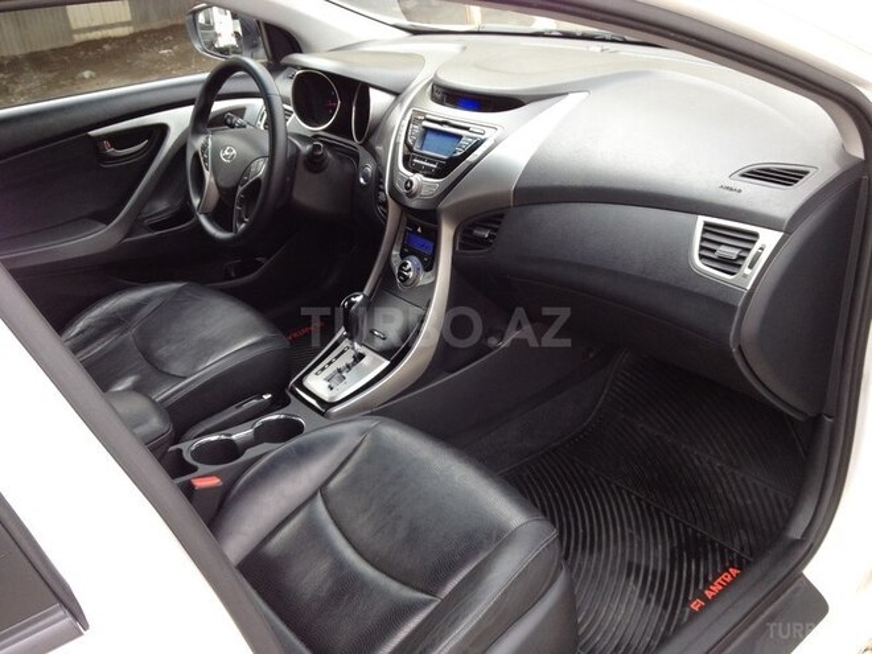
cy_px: 327
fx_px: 882
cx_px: 436
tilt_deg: -29.6
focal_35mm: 35
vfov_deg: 40.7
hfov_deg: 52.6
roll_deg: +5.5
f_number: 2.4
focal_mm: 4.28
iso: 64
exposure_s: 1/120
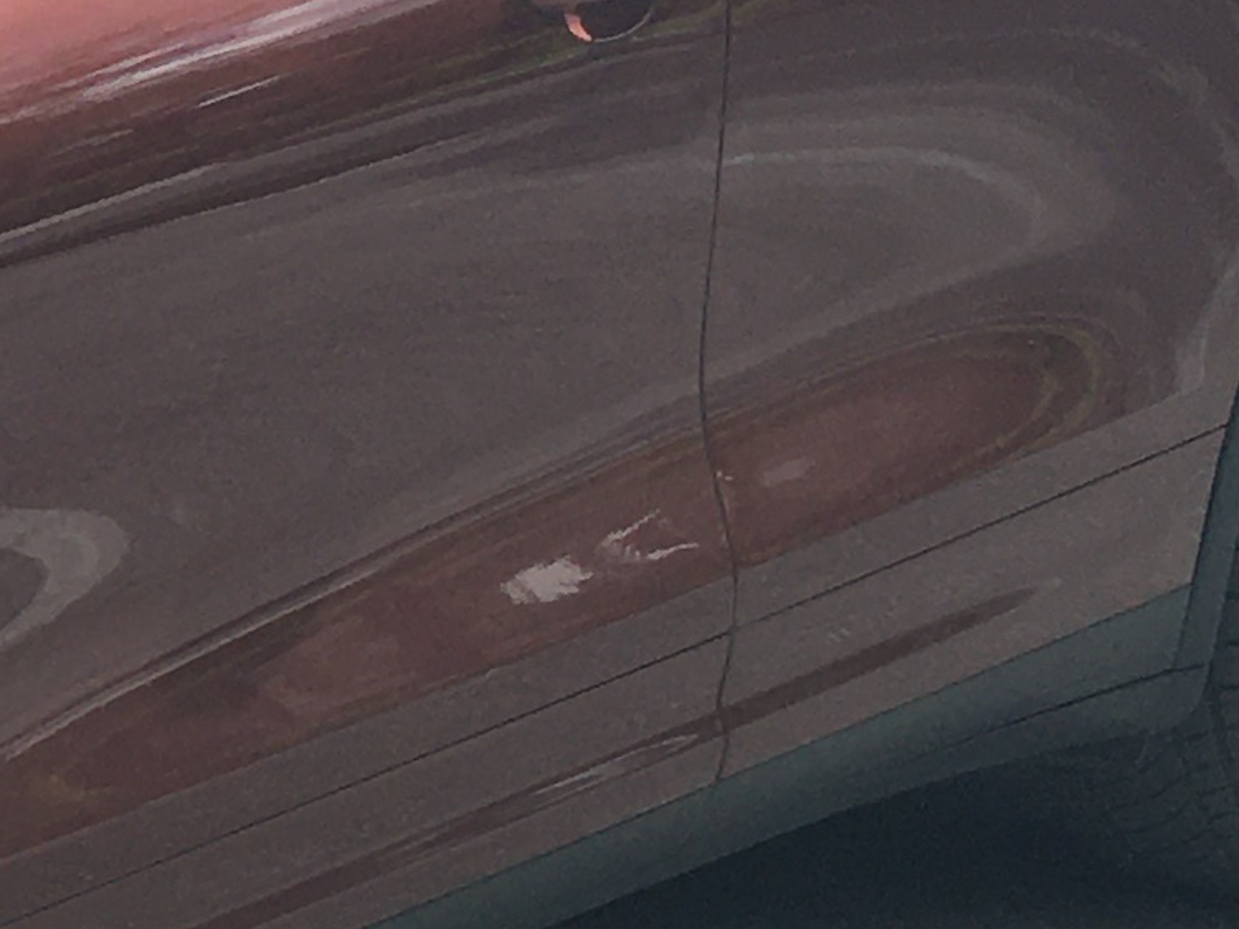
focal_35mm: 156
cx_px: -1140
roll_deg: +3.6
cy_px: 871
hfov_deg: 11.5
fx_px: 5582
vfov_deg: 9.5
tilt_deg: -14.6
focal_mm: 4.15
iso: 25
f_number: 2.2
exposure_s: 1/769
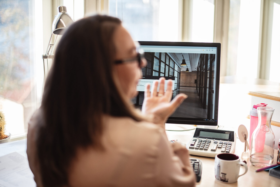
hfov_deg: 39.6
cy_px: 94
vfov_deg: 27.0
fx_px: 389
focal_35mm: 50
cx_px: 140
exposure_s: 1/800
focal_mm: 50
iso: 320
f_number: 1.8
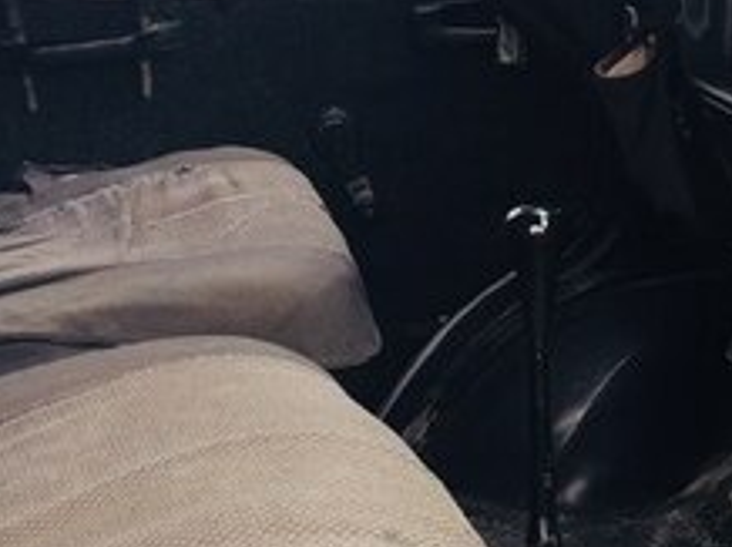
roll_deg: +4.8
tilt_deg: -2.4
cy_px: -193
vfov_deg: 15.8
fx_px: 1859
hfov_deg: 22.3
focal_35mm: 88
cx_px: 353
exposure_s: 1/126
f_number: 2.2
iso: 32
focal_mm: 4.15
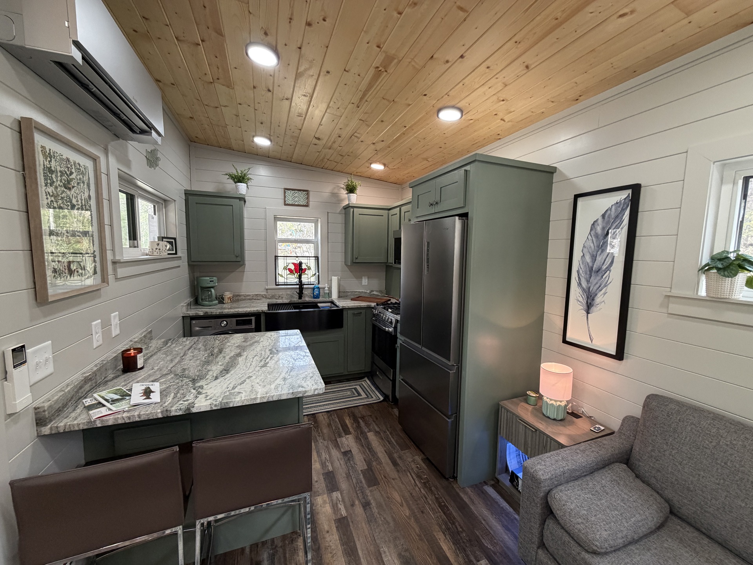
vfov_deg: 85.7
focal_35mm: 14
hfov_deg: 102.1
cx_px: 376
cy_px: 282
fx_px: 305
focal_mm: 2.22
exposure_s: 1/120
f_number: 2.2
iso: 250
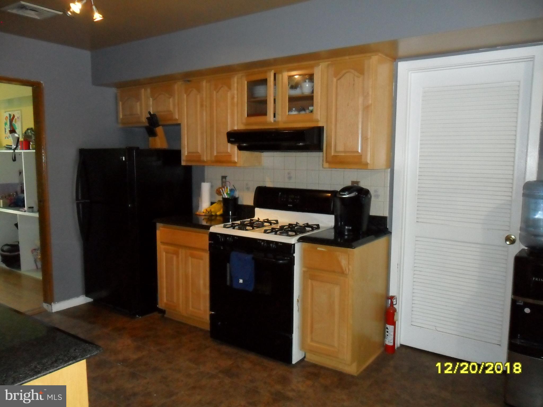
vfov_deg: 51.4
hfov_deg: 65.3
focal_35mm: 27
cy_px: 204
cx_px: 272
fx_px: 424
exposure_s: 1/45
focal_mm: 4.9
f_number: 3.5
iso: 400
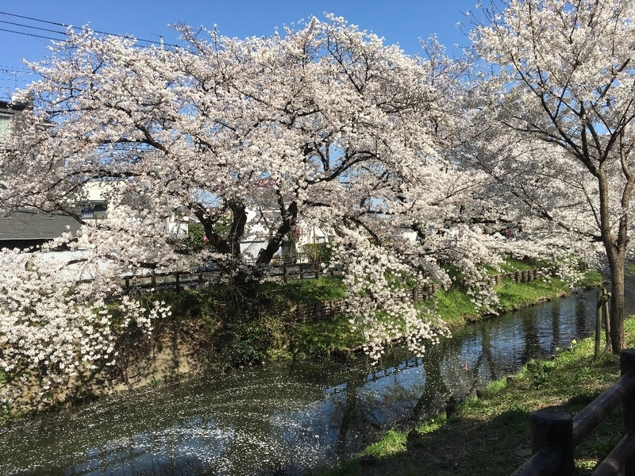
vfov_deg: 48.2
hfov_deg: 61.7
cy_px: 238
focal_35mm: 29
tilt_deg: -2.1
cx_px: 318
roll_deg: +2.9
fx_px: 532
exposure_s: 1/1261
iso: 25
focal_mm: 4.15
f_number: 2.2
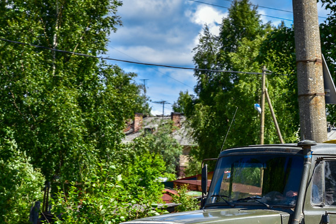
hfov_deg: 11.6
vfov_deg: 7.8
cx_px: 335
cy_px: 186
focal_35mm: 176
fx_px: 1642
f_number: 5.6
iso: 200
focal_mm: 85
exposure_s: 1/800
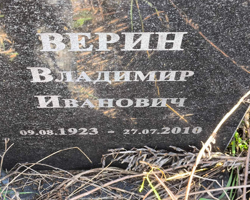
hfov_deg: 31.9
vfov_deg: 25.8
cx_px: 112
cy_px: 102
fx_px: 437
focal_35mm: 59
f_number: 1.7
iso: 100
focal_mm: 4.71
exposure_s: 1/100
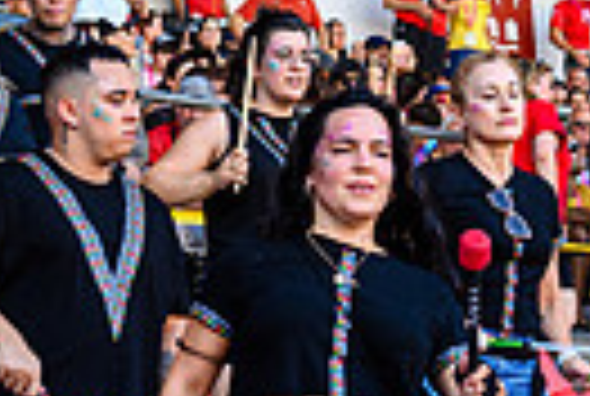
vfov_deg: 6.5
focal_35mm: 212
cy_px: 209
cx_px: 806
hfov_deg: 9.5
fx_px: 3482
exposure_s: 1/320
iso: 1400
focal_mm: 48
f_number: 5.6
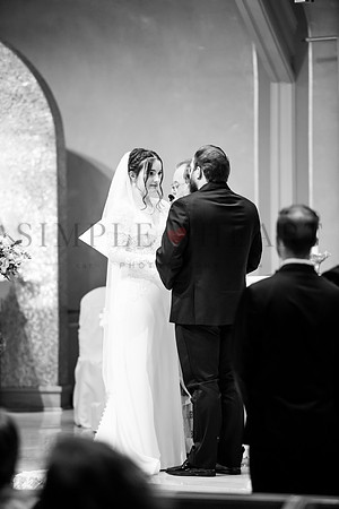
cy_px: 254
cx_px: 170
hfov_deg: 6.9
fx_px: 2825
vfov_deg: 10.3
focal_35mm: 200
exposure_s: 1/200
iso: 1250
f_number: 2.8
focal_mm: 200
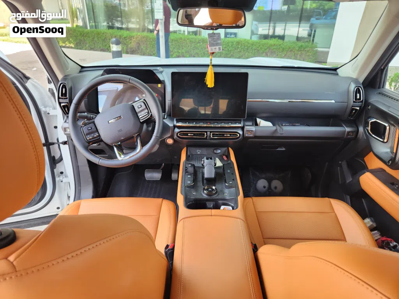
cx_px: 200
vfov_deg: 58.9
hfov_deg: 73.9
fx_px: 265
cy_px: 150
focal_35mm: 23
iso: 200
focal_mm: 5.4
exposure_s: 1/180
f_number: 1.8
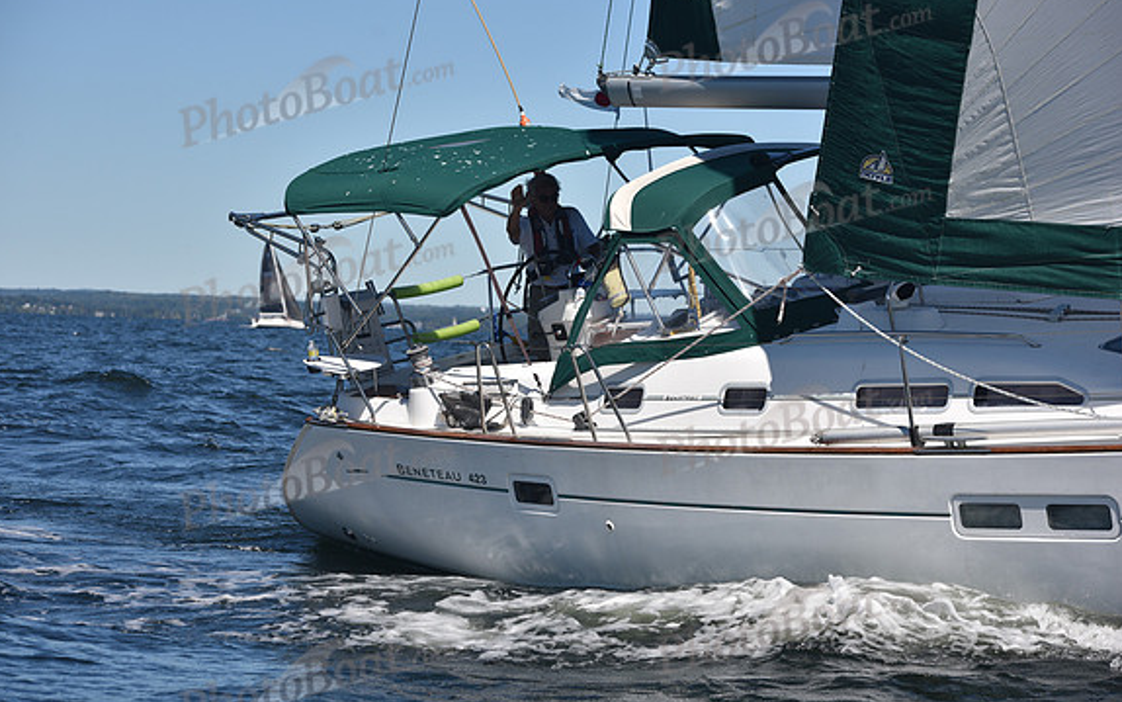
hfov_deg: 20.2
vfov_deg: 12.7
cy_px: 351
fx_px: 3150
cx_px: 557
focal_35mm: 103
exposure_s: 1/1000
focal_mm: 100
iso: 200
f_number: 5.6
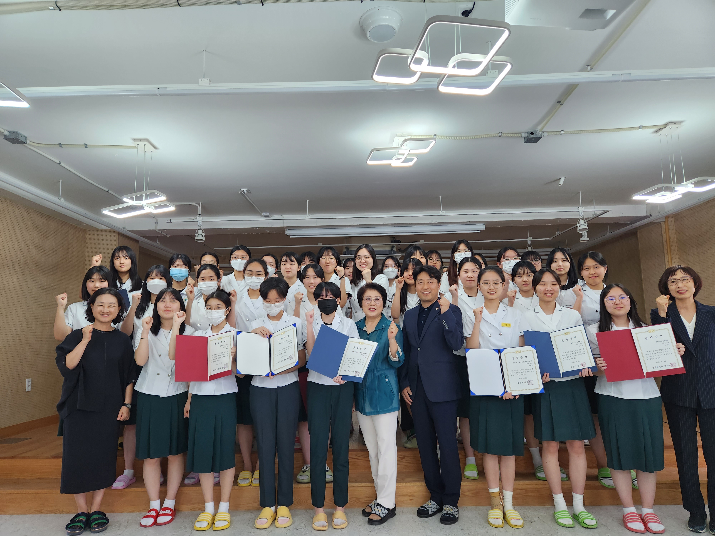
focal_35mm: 23
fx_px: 475
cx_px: 358
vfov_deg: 58.9
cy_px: 268
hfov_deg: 73.9
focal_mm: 5.4
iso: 160
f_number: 1.8
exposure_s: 1/180
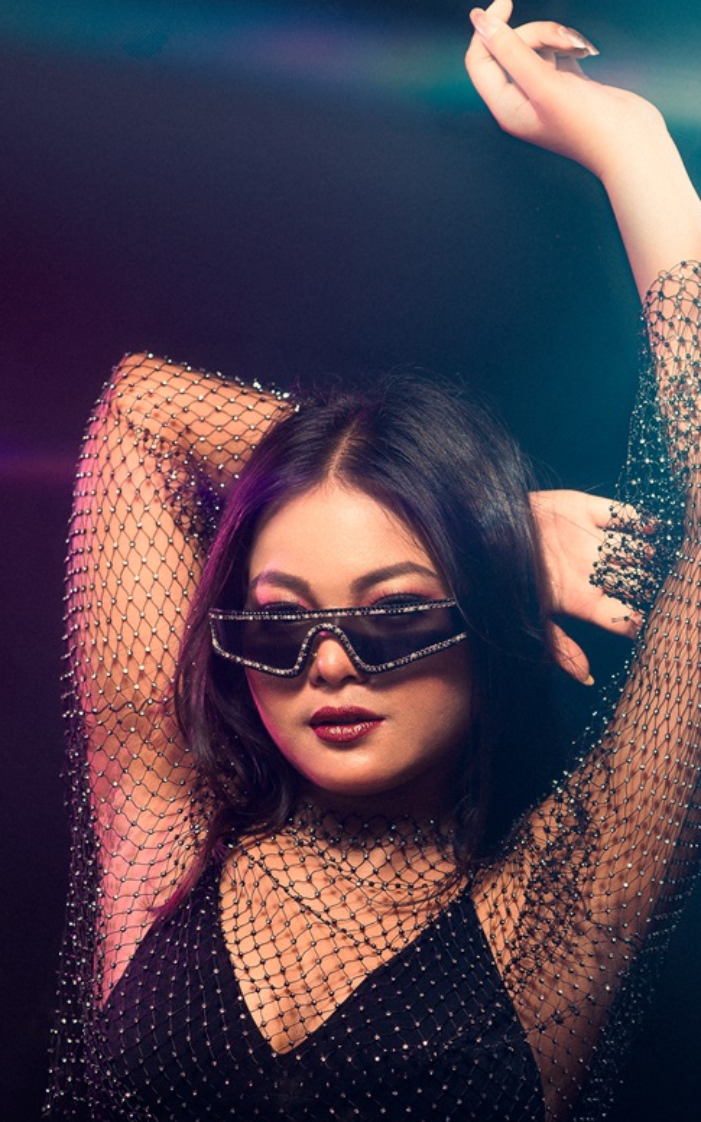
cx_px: 434
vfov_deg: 15.5
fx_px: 4100
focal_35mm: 134
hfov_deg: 9.8
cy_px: 801
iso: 125
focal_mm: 85
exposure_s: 1/125
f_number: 8
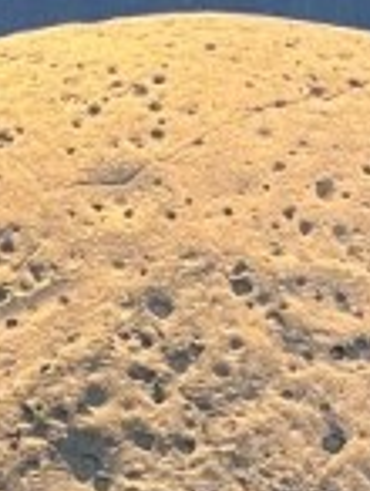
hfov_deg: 8.2
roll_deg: -0.7
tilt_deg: -7.1
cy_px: 1170
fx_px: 2586
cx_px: 229
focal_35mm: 182
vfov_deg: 9.6
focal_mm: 5.1
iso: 500
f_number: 1.6
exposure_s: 1/60
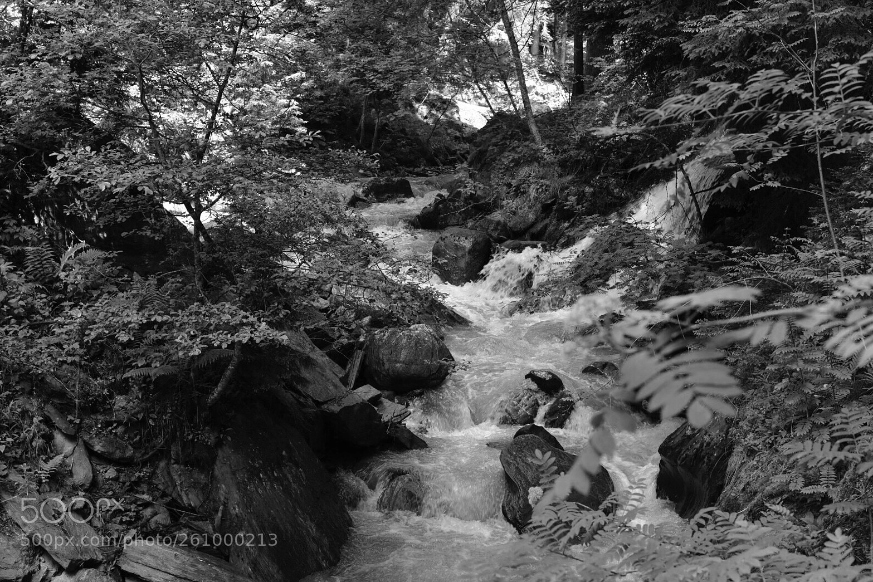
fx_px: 1188
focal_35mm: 49
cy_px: 287
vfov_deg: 27.5
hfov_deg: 40.3
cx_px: 432
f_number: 7.1
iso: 200
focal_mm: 48
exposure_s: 1/60
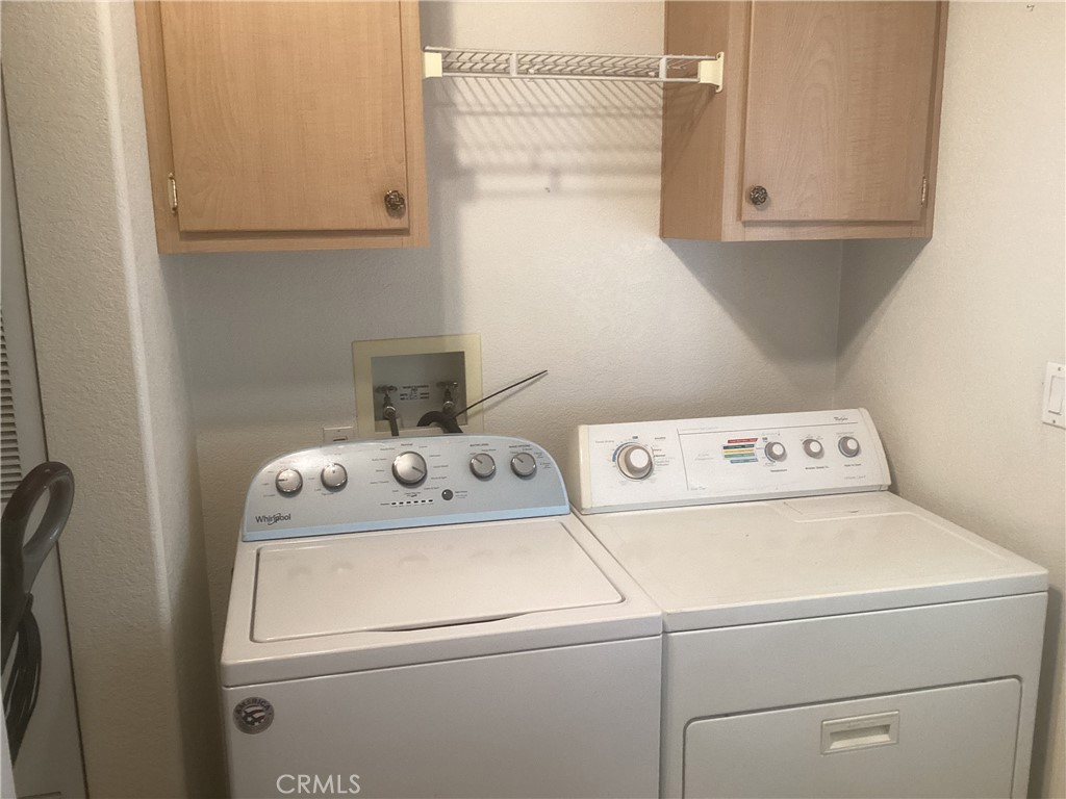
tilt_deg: -11.9
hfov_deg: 58.4
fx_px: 955
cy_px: 400
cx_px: 533
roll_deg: -0.3
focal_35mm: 31
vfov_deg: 45.4
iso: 200
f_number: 2.4
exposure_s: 1/60
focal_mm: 3.3
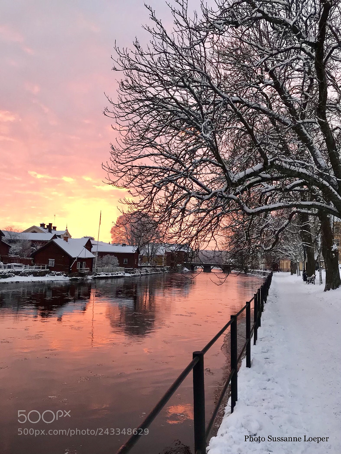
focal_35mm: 28
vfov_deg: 63.5
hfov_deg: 49.7
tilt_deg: +6.5
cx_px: 170
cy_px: 227
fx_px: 368
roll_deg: -2.4
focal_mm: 3.99
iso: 32
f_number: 1.8
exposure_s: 1/50
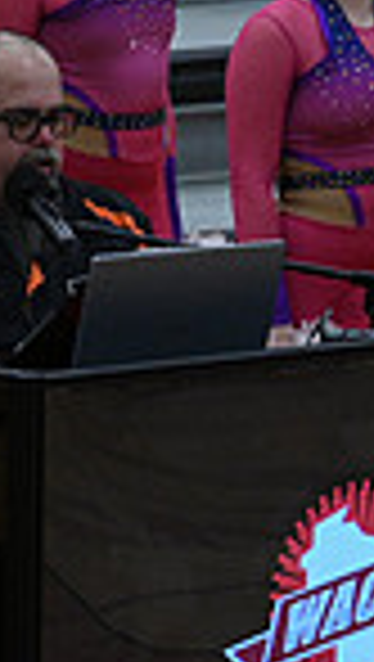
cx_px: 1136
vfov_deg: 2.6
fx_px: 14503
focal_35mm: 825
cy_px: 277
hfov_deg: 1.5
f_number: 4
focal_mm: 200
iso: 4000
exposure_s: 1/400
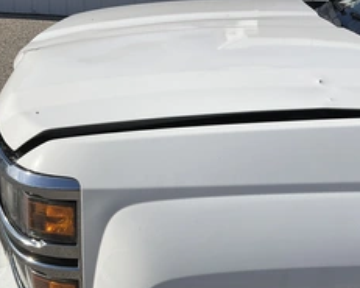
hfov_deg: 37.9
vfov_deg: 30.8
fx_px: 522
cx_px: 217
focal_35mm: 49
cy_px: 171
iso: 25
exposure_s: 1/4065
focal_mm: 3
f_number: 1.8
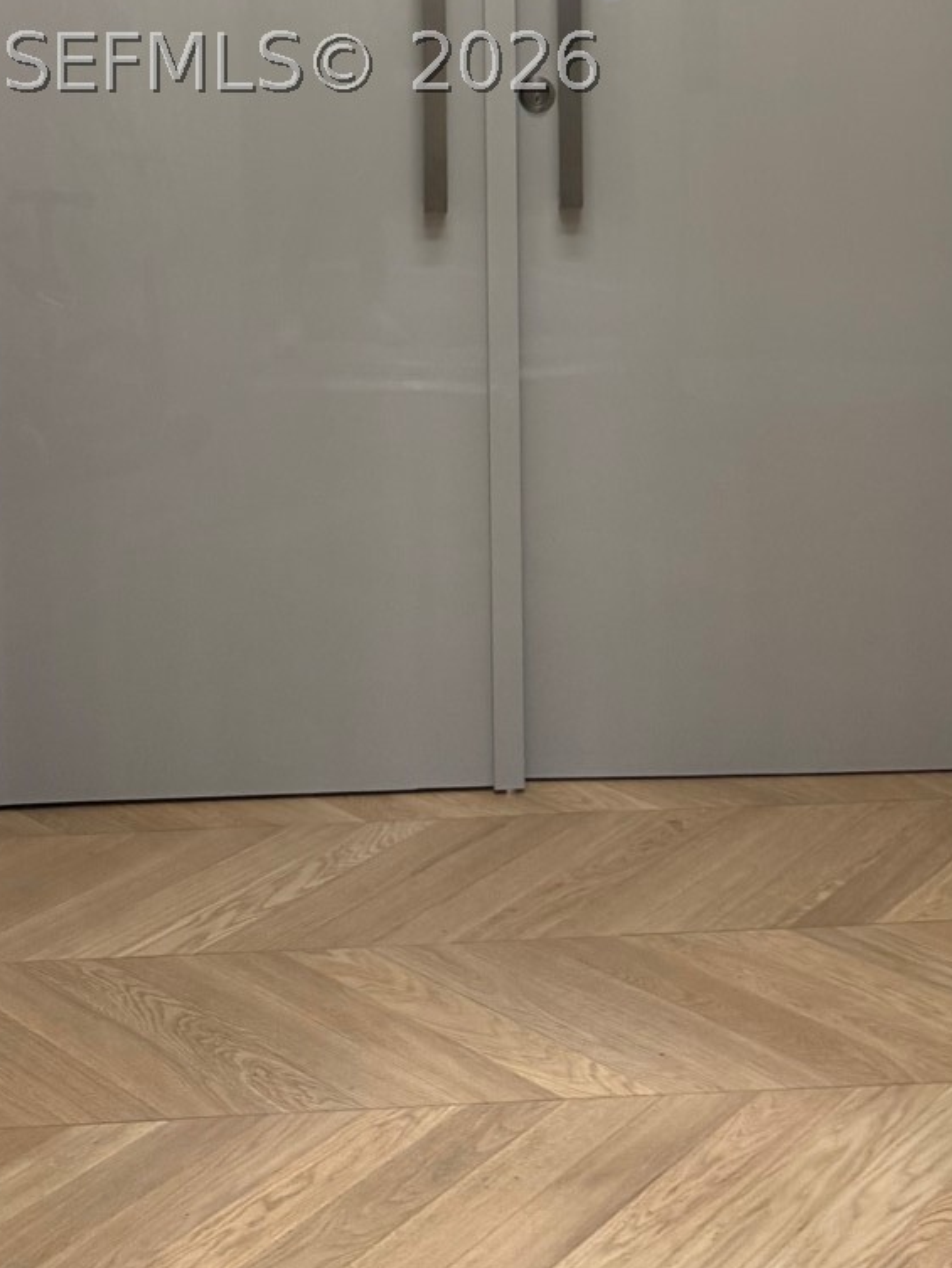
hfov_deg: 28.6
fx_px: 1870
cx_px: 500
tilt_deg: -2.6
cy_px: 62
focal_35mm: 51
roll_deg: -1.0
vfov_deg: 34.7
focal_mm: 6.76
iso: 200
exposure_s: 1/60
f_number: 1.78
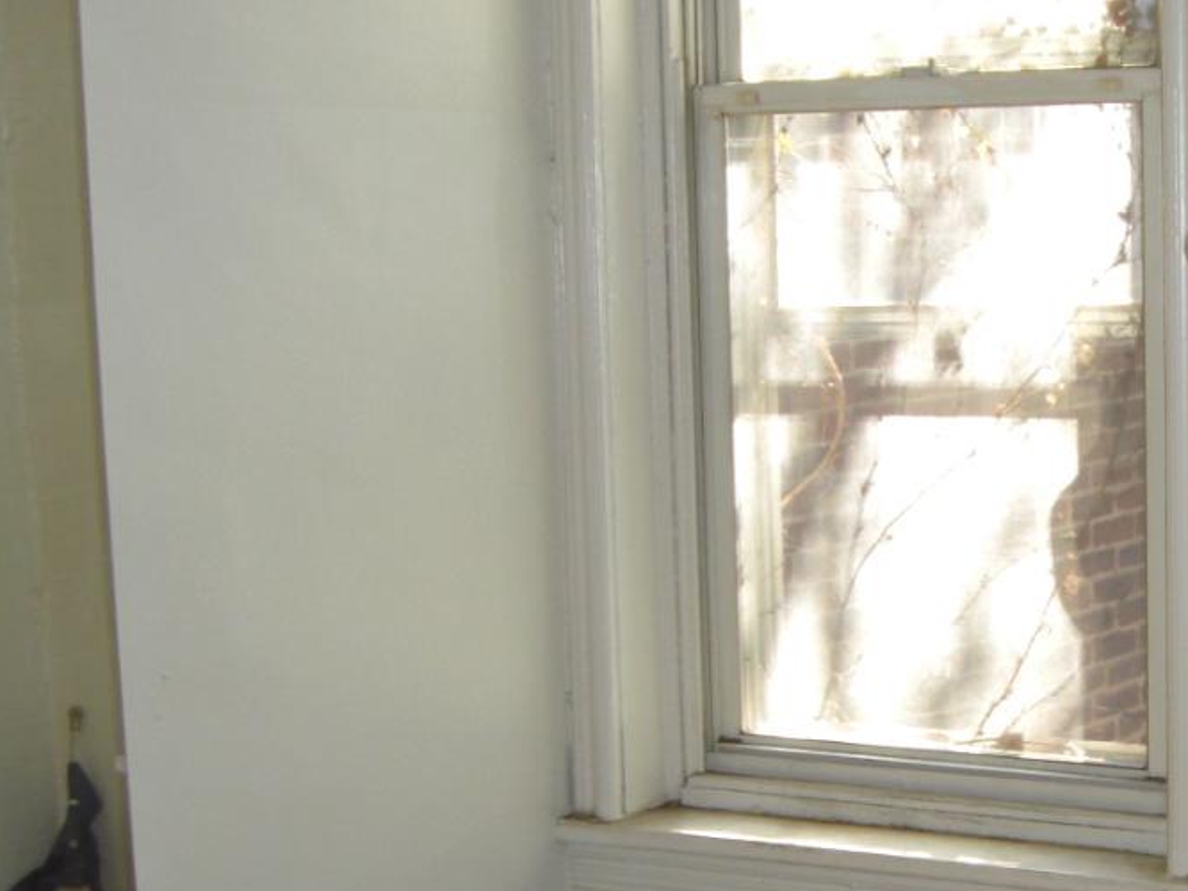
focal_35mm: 82
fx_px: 2814
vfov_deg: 17.7
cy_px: 789
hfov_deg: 23.0
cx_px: 1163
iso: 100
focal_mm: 6.2
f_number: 2.7
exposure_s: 1/80
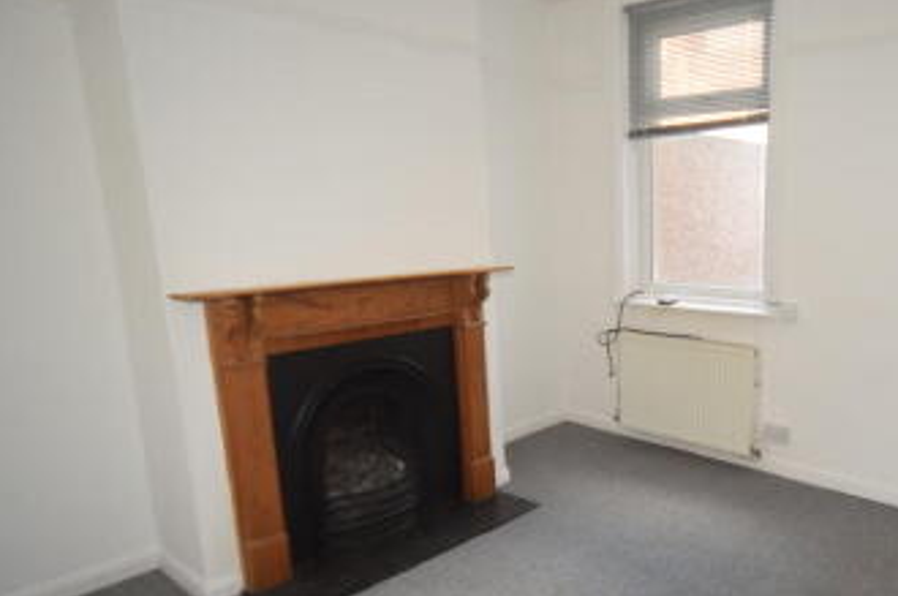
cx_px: 639
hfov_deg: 66.4
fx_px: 648
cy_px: 358
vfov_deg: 49.1
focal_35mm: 26
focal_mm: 12
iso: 800
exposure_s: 1/100
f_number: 5
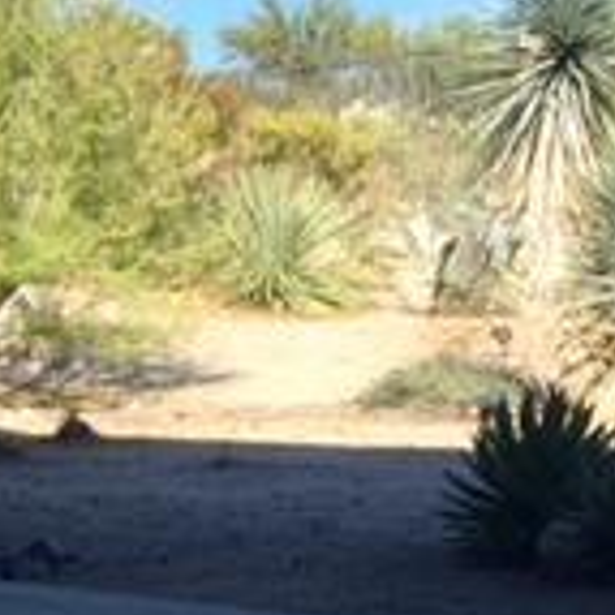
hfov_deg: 15.2
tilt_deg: -2.9
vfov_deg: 15.2
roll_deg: +0.4
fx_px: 2312
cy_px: 340
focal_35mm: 115
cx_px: 305
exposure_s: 1/1464
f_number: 2.2
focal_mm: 4.15
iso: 32
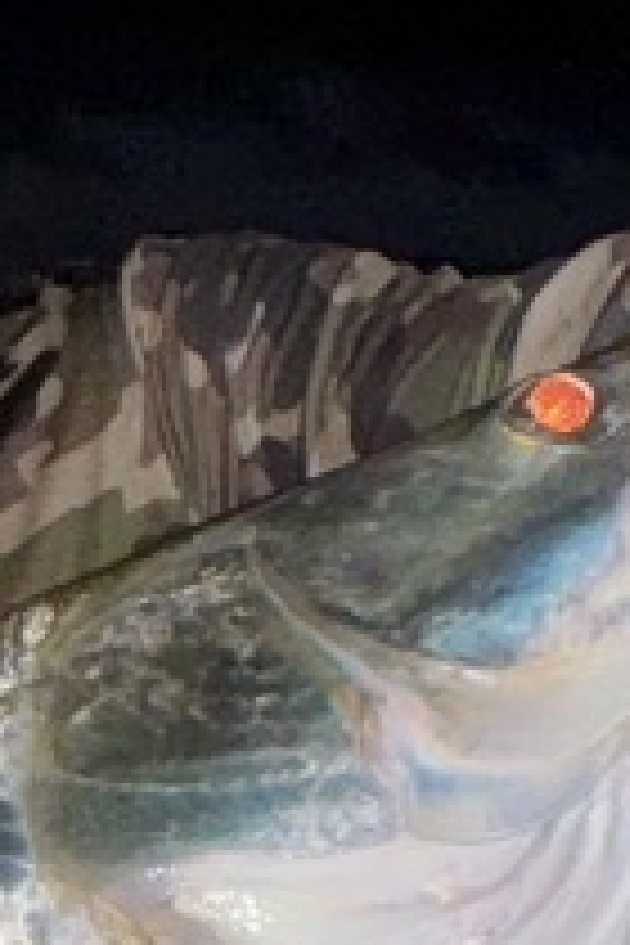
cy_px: 716
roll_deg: -0.3
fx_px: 2914
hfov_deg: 11.8
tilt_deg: -3.4
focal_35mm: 111
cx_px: -310
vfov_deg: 18.3
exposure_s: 1/39
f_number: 2.2
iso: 80
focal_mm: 2.22
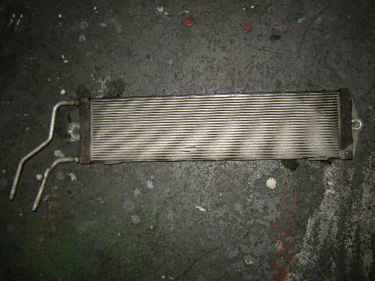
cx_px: 193
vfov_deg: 44.2
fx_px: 347
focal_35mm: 32
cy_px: 146
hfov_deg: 56.8
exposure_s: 1/60
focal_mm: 4.7
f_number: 2.8
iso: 64
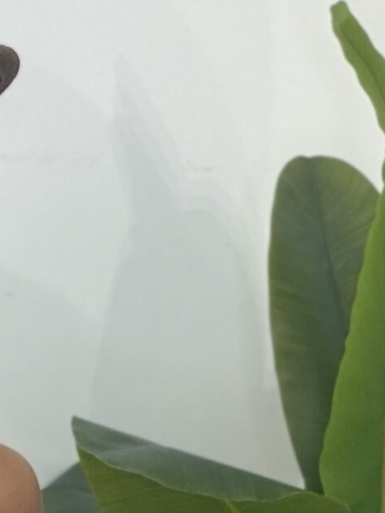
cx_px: -378
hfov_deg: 11.0
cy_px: 699
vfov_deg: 15.2
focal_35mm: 123
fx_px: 1824
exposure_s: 1/70
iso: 64
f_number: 1.9
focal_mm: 2.71
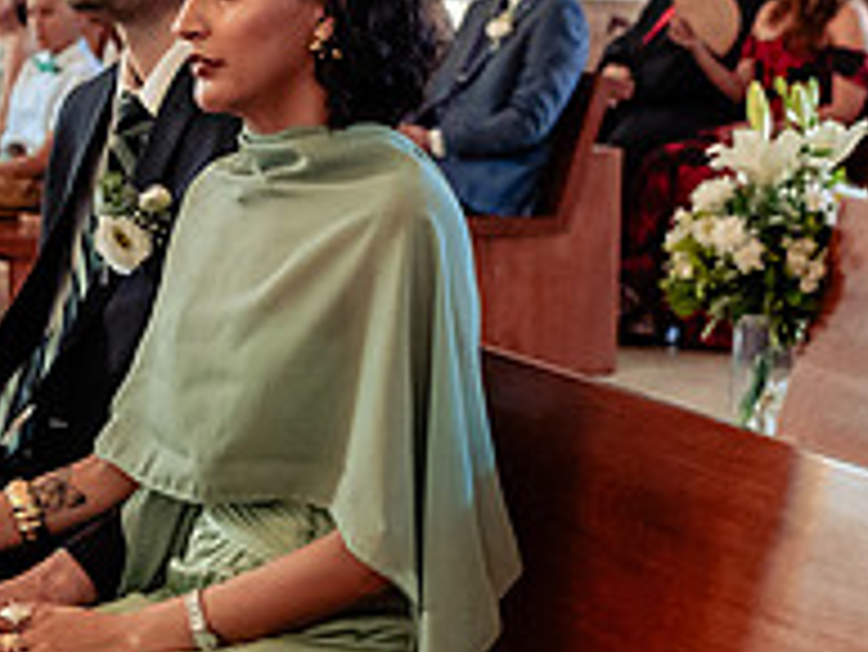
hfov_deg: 19.2
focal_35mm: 101
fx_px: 2534
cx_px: 148
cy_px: 245
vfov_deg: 14.6
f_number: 4.5
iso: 2500
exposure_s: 1/160
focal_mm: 35
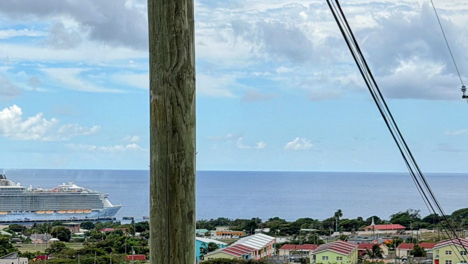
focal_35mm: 133
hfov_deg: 16.1
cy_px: 173
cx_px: 140
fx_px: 1651
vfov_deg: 9.1
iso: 64
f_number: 1.78
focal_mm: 6.76
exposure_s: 1/7143
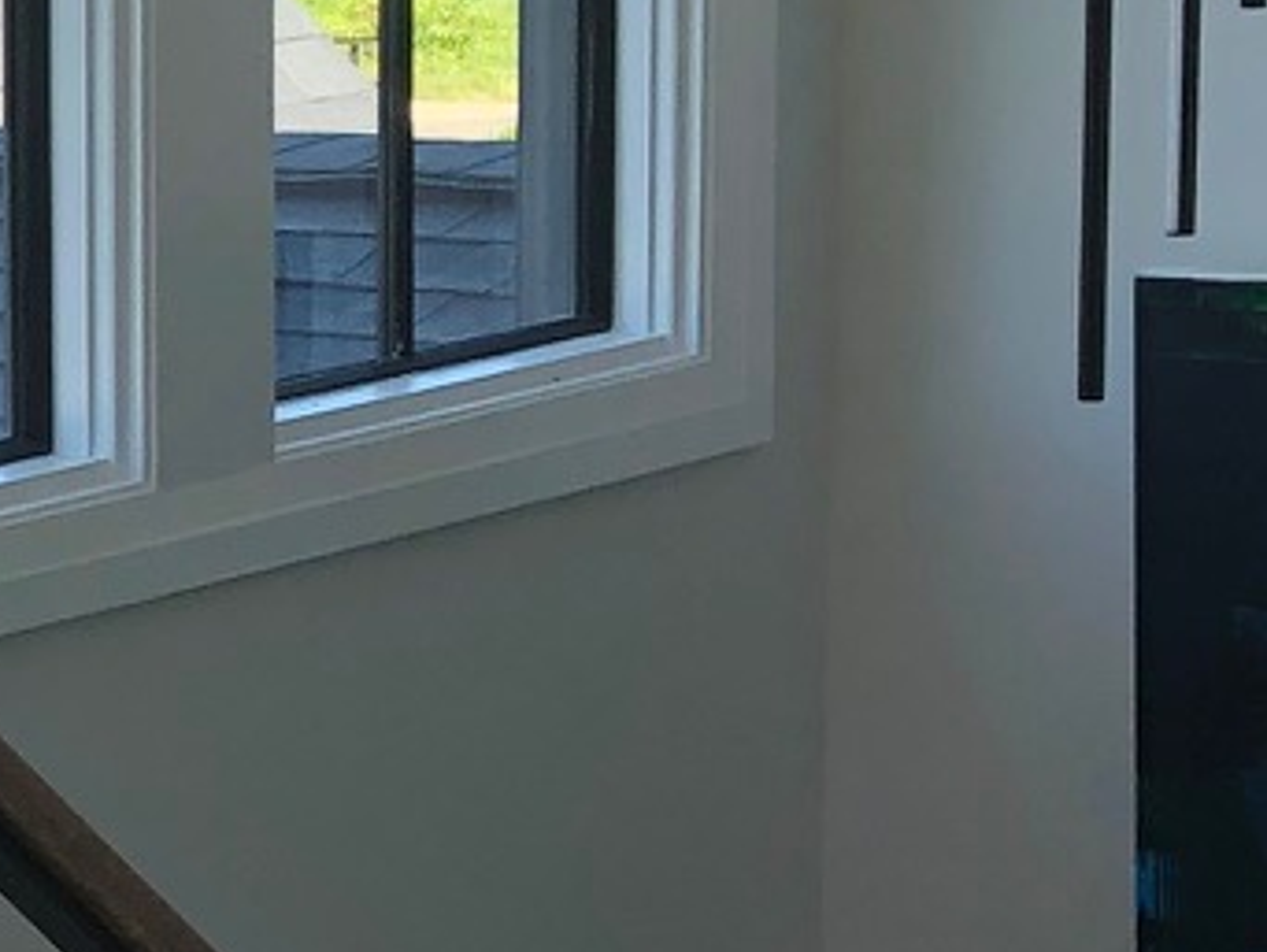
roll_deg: +3.0
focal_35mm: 165
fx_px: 6044
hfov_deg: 11.2
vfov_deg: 9.0
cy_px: 626
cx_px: -948
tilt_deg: -8.4
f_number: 1.8
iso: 20
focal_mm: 3.99
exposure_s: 1/161
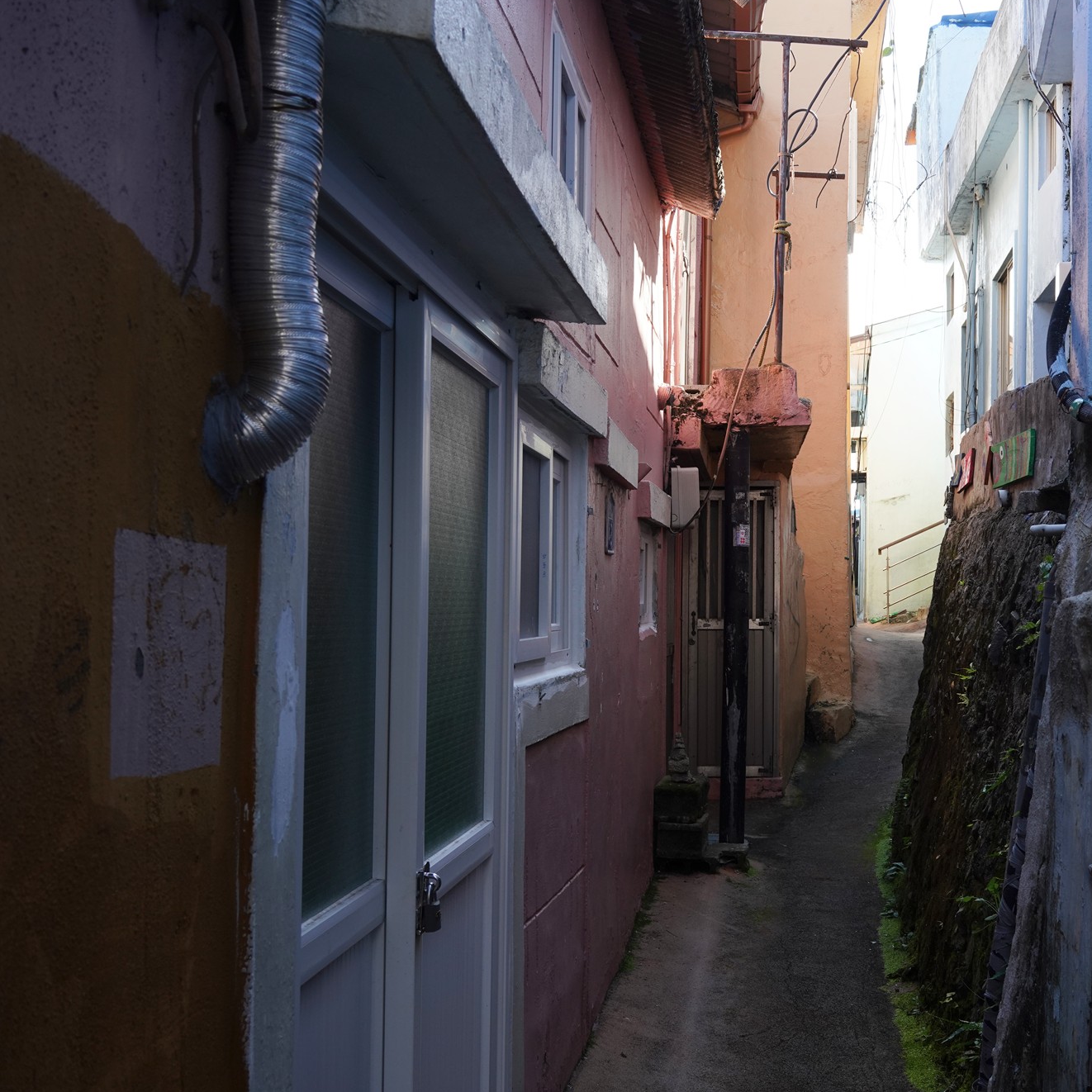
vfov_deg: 37.6
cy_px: 542
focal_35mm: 45
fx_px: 1606
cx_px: 772
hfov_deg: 36.9
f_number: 10
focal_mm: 35
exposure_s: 1/125
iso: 640
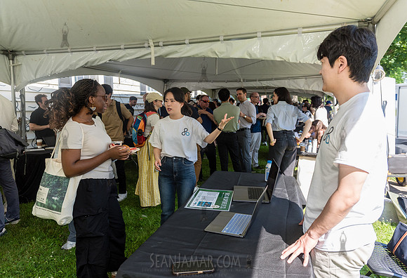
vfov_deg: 52.1
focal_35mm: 25
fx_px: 284
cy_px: 139
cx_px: 208
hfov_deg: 71.2
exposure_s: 1/1000
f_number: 3.5
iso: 400
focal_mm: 24
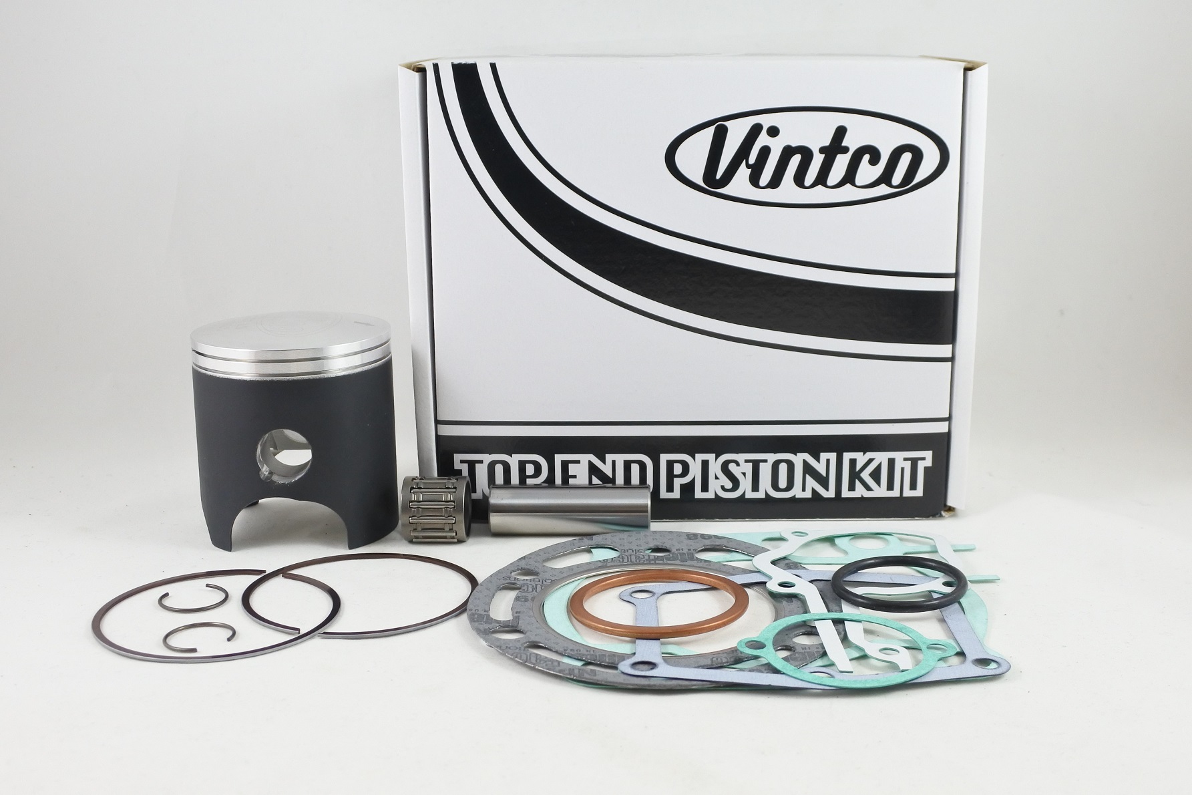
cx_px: 596
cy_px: 398
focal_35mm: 31
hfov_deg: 60.3
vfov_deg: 42.3
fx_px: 1026
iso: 400
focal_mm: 11.8
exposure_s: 1/125
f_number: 3.8
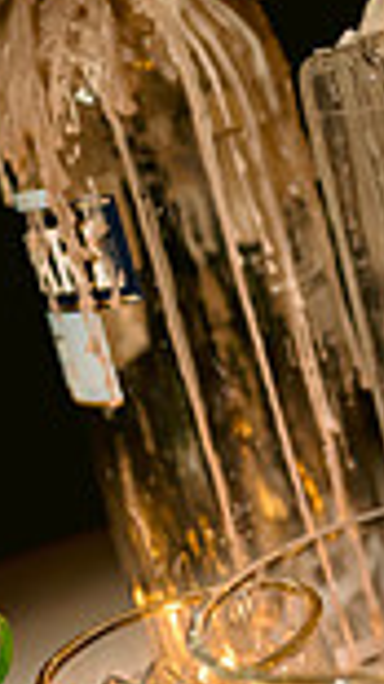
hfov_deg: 13.9
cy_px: 362
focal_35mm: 85
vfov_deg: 25.0
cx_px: 419
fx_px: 1541
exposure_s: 1/80
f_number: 2.8
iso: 800
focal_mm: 28
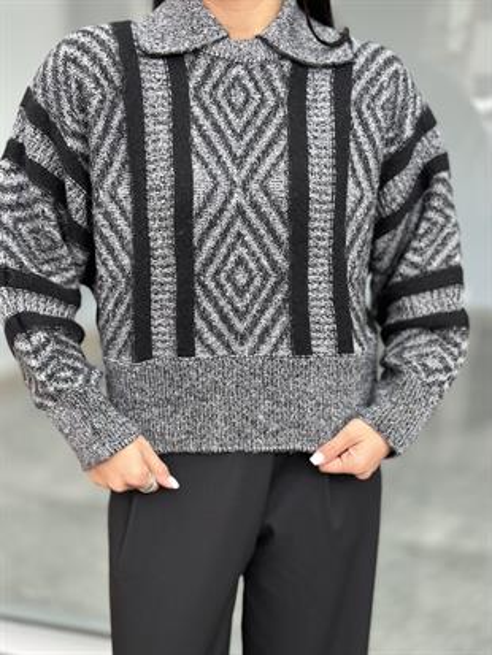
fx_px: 909
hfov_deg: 30.3
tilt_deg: -14.4
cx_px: 246
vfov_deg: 39.6
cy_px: 328
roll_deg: +0.4
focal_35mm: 48
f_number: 1.78
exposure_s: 1/196
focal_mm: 6.86
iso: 80
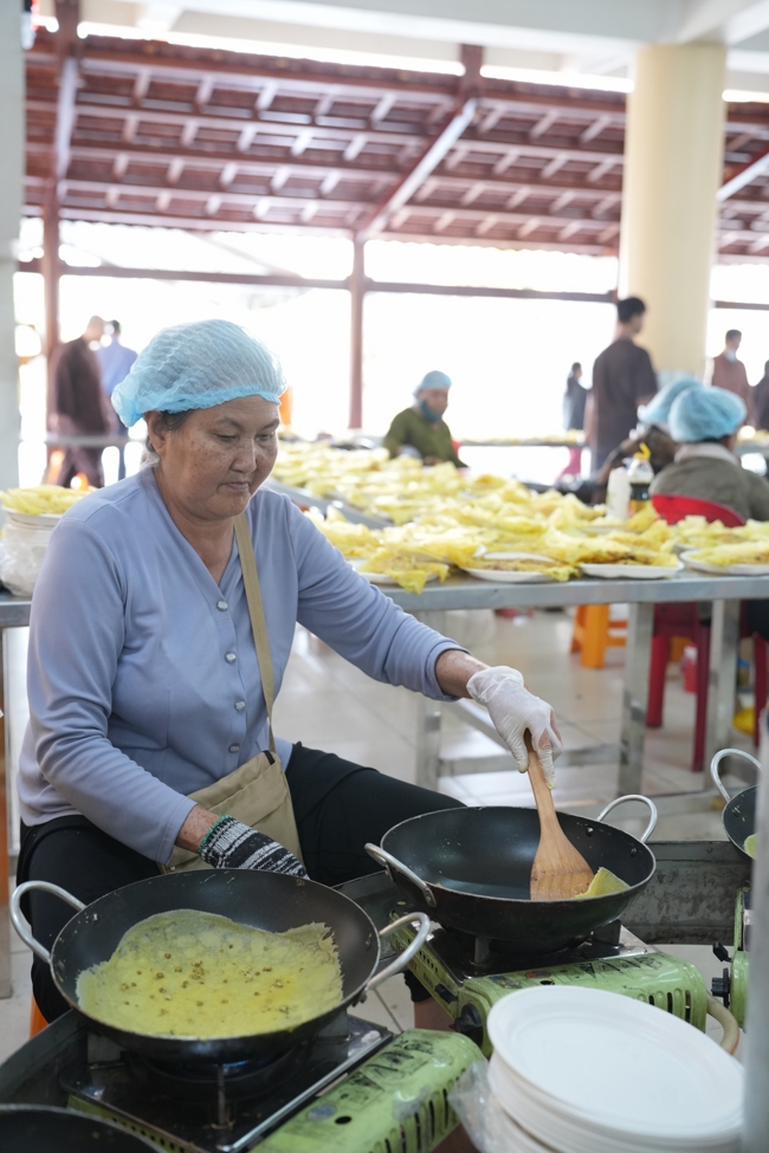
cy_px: 576
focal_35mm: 38
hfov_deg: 35.1
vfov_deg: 50.7
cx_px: 384
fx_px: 1217
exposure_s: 1/125
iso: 2500
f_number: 2.8
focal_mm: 38
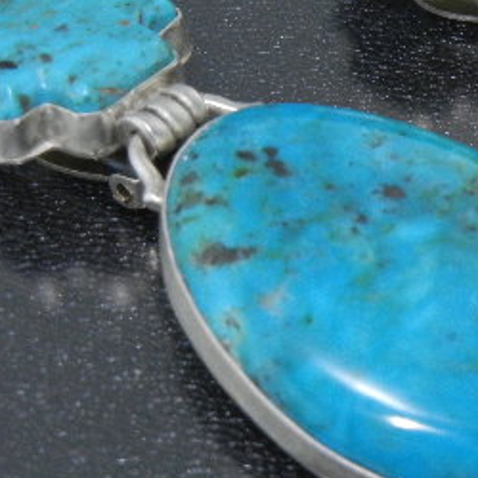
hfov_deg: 16.7
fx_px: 1594
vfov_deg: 17.0
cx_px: 467
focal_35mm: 102
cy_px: 197
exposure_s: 1/30
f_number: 7.6
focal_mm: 8.1
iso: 800
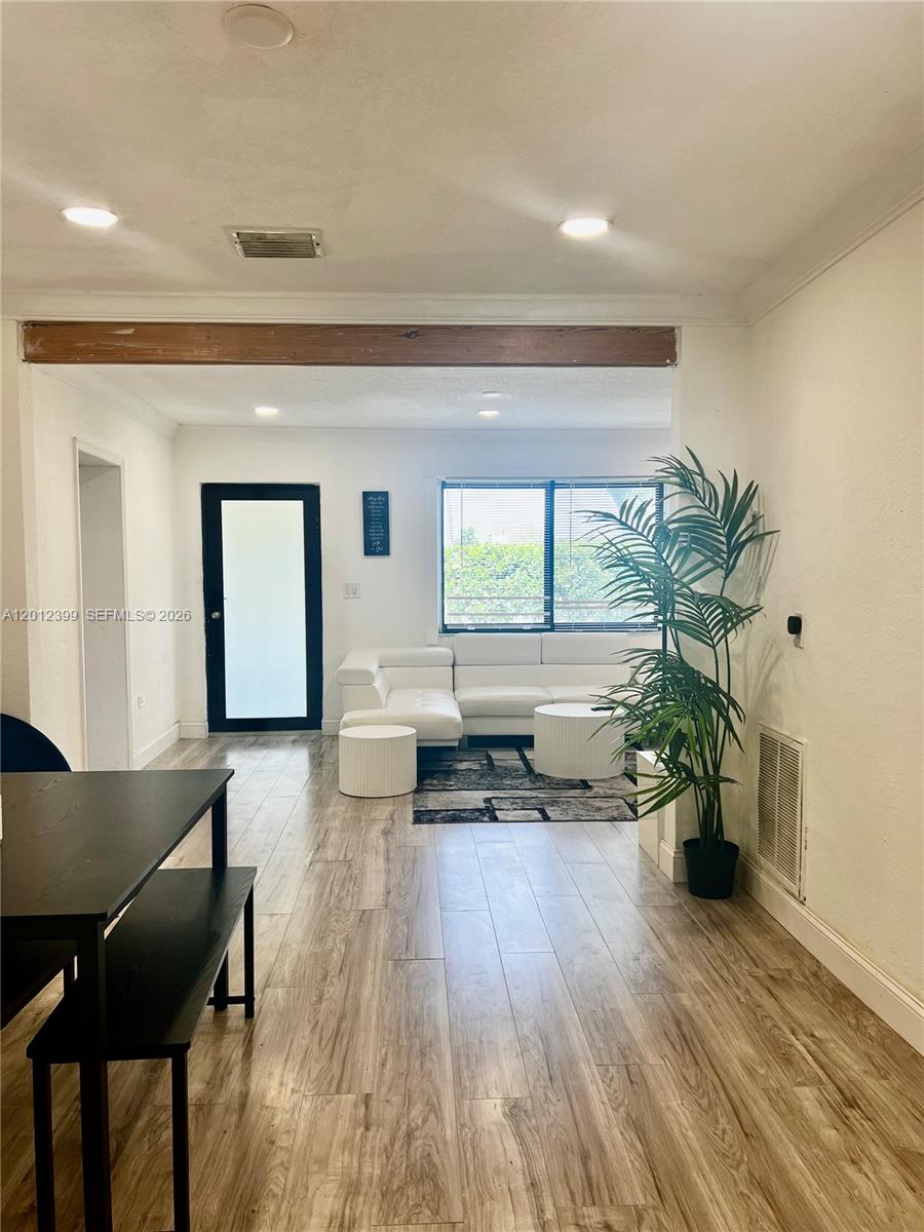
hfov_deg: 53.1
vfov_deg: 67.3
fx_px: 925
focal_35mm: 26
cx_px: 462
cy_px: 616
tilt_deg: -2.6
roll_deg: +1.2
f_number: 1.5
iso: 40
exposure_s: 1/120
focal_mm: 5.7
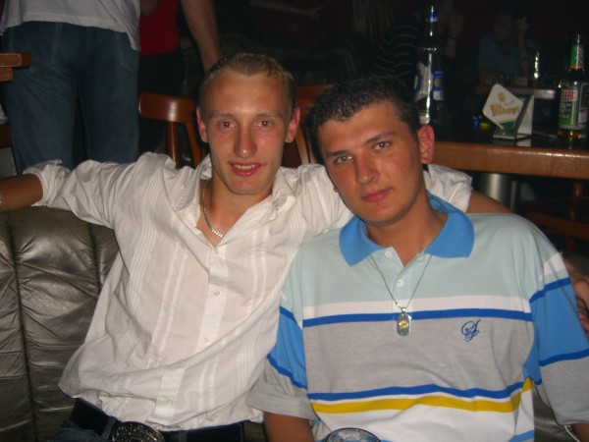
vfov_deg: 37.7
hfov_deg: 49.0
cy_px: 221
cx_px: 294
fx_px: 647
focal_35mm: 38
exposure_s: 1/60
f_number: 2.8
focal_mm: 7.9
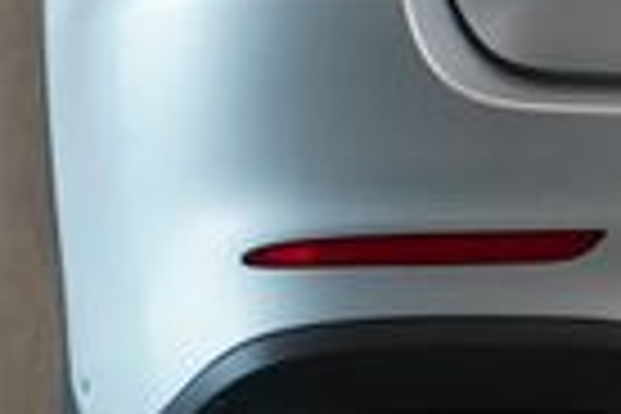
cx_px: 1328
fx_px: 8814
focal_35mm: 511
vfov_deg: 2.7
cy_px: -250
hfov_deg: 4.0
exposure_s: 1/160
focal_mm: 69
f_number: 5.6
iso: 1600
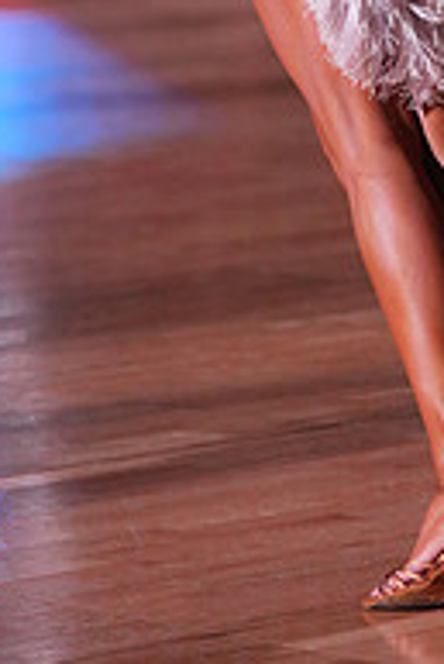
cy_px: -179
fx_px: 5669
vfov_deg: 6.7
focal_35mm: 307
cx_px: 370
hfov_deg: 4.5
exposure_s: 1/800
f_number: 2.8
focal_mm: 102
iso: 2000
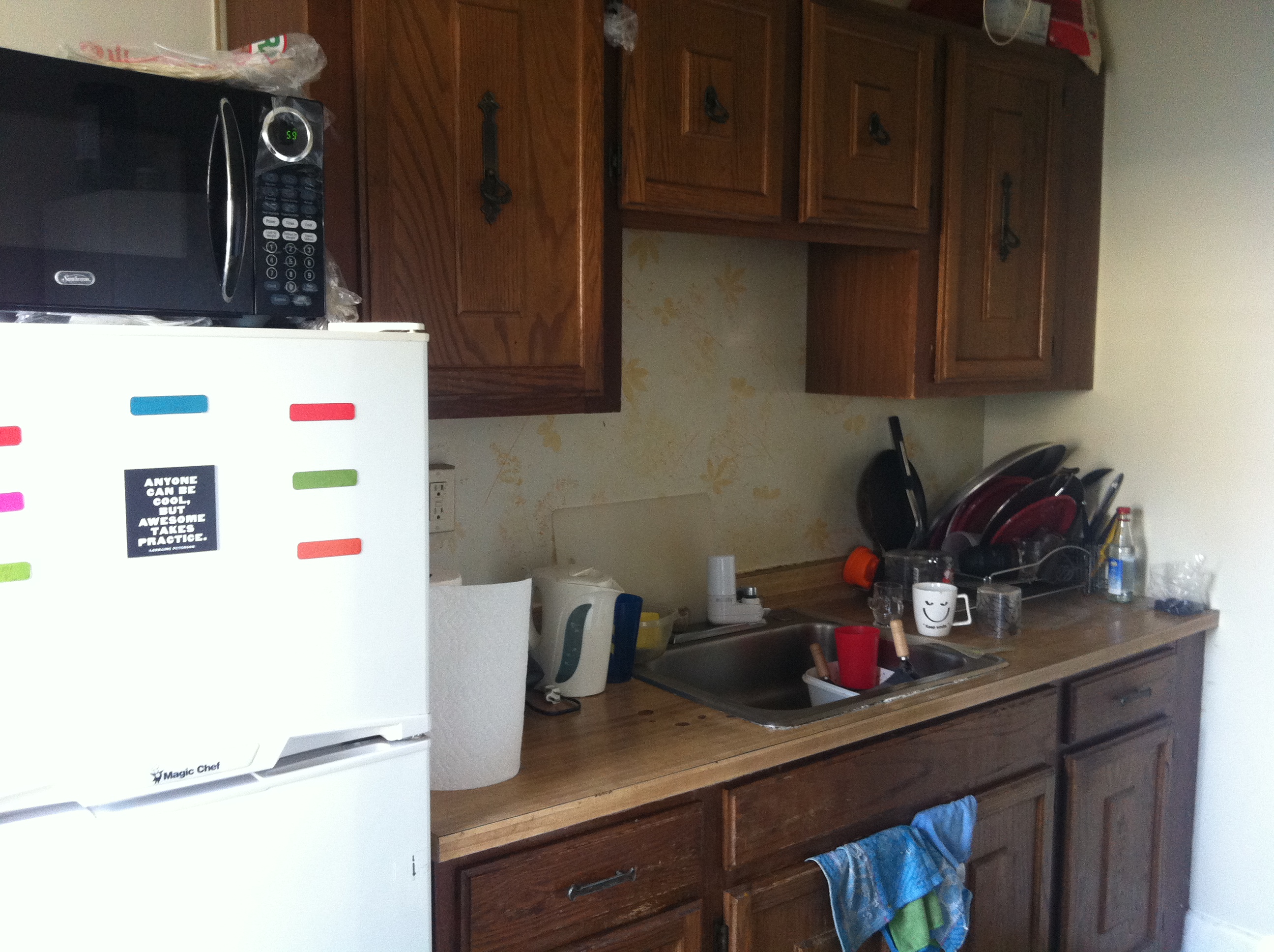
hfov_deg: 52.7
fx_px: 1286
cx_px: 637
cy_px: 476
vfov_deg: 40.6
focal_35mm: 35
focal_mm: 3.85
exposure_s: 1/15
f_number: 2.8
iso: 160
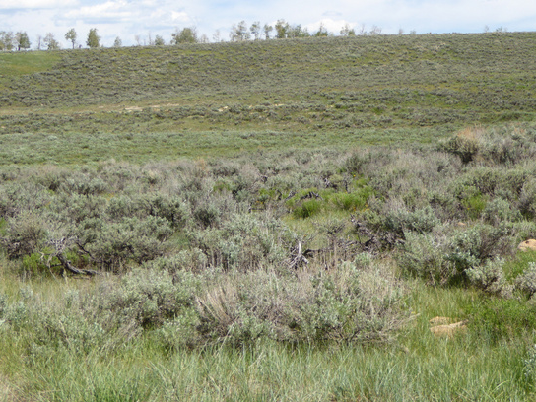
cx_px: 303
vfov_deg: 21.9
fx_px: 1037
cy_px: 221
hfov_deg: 28.9
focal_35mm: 67
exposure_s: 1/500
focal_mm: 9.6
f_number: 4.1
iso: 100
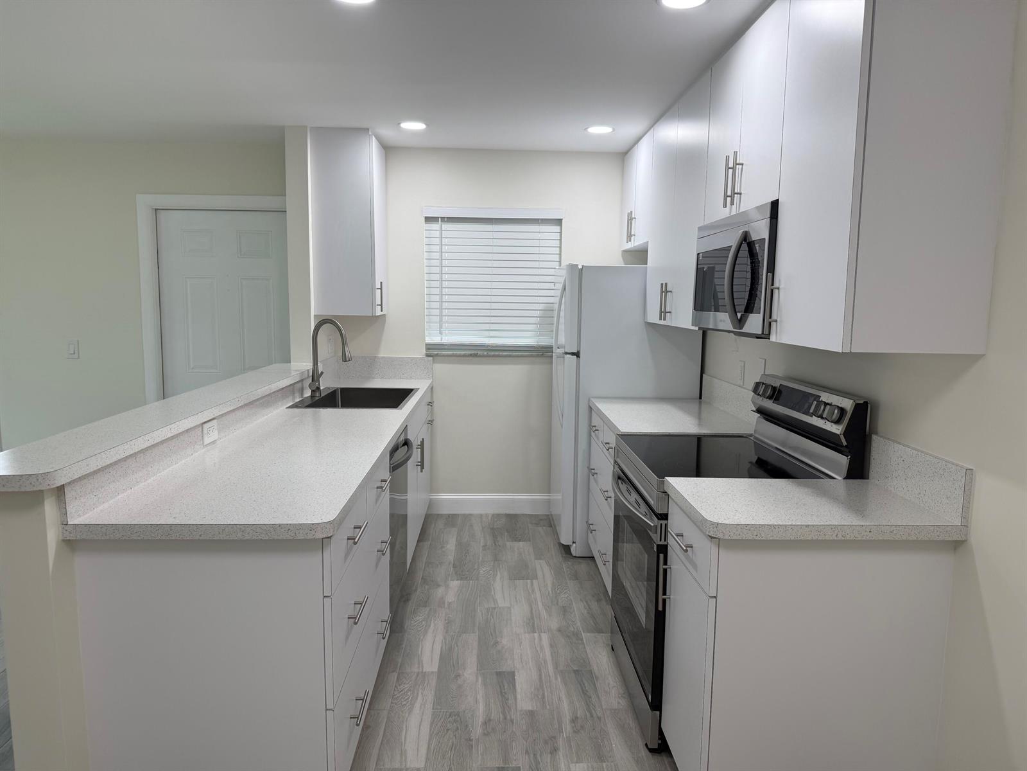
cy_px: 386
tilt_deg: -6.5
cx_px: 514
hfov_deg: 71.6
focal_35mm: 24
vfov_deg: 56.8
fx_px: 712
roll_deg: -0.9
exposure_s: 1/166
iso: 100
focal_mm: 6.76
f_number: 1.78
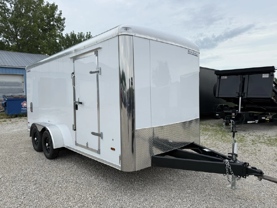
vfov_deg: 56.8
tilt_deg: -3.9
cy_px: 104
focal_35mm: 24
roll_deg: -0.7
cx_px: 138
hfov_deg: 71.6
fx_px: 192
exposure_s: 1/2907
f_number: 1.78
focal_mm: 6.76
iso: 80
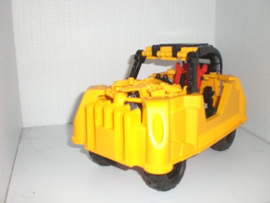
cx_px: 135
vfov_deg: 37.7
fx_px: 296
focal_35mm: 38
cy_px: 102
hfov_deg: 49.0
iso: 200
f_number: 3.1
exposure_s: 1/60
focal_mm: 6.3
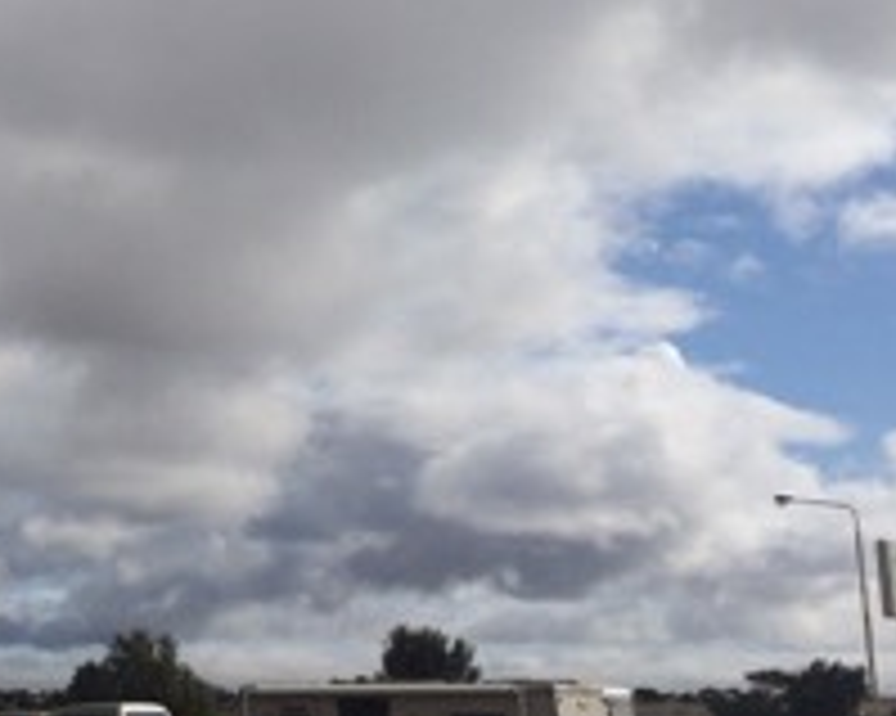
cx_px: 135
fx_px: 1961
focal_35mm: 74
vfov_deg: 20.5
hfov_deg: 25.1
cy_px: 149
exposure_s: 1/8264
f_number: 2.2
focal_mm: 4.15
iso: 40
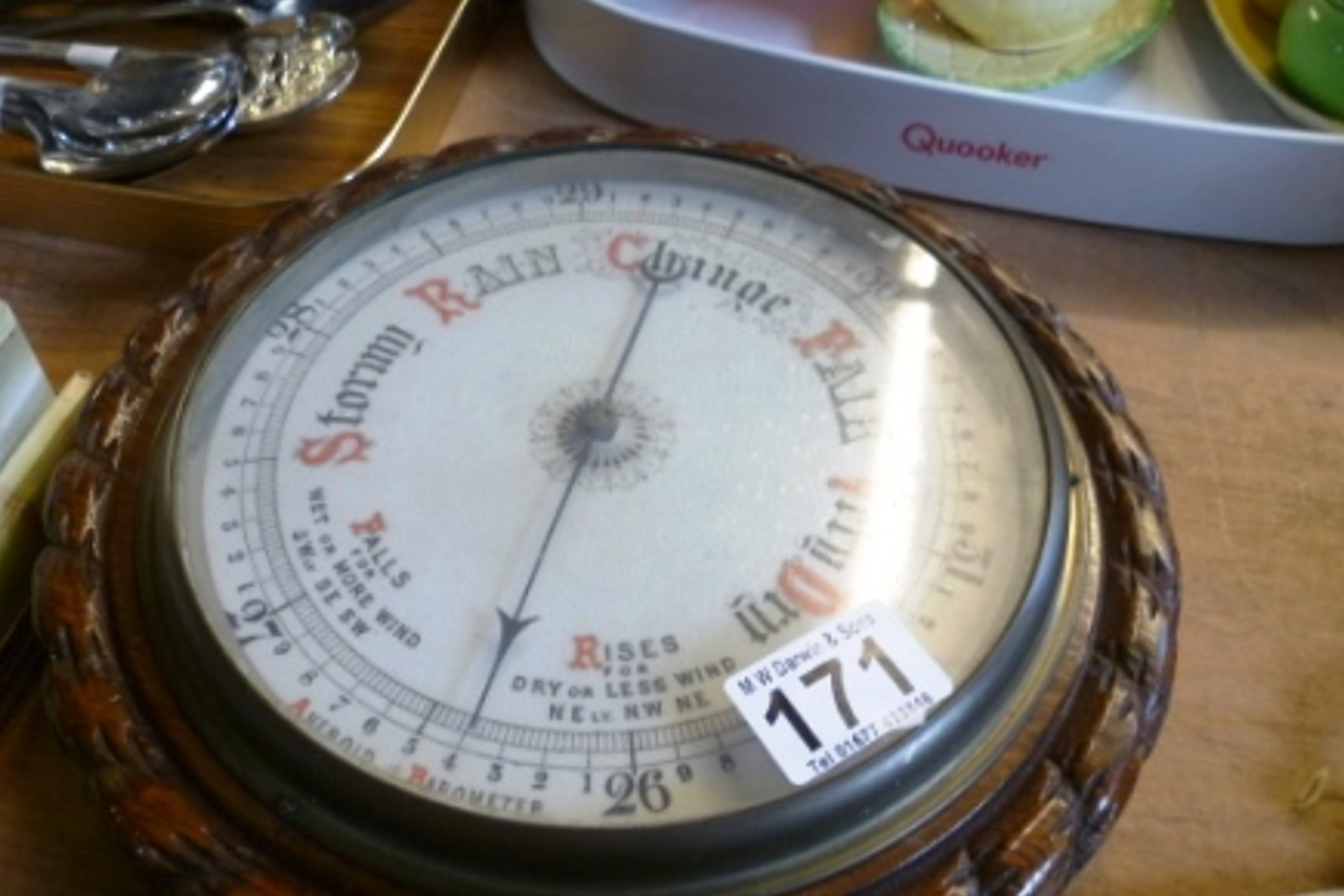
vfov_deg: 43.6
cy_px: 482
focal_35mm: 30
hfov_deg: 61.9
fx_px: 1120
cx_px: 658
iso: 200
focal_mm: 5
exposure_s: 1/30
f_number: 2.8
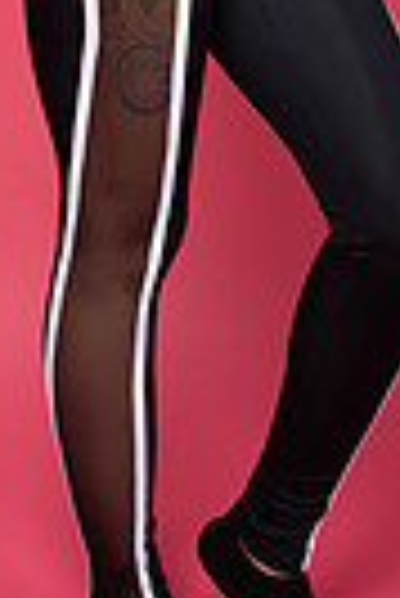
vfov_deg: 16.2
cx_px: 252
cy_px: -220
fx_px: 1961
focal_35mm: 118
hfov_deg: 11.6
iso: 160
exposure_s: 1/200
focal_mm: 35
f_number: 5.6
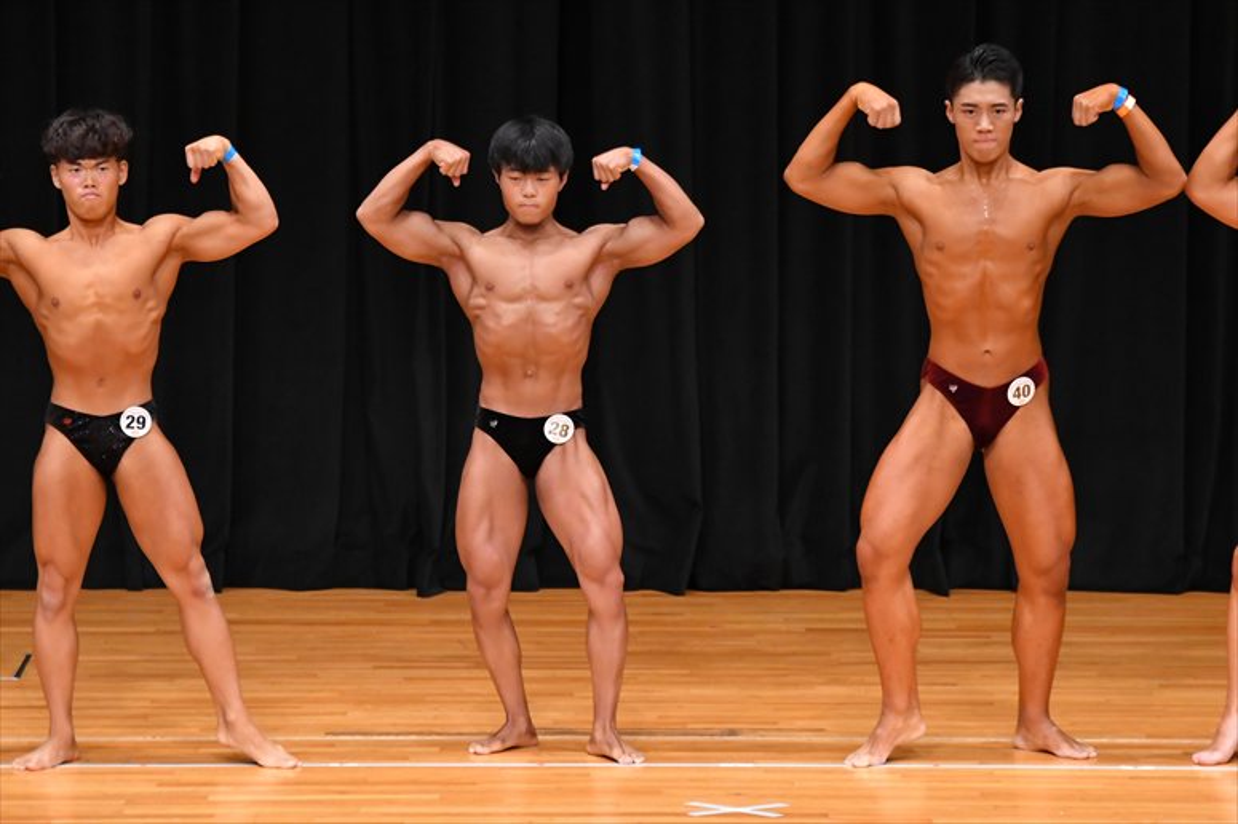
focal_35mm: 270
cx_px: 619
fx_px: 9281
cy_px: 412
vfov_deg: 5.1
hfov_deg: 7.6
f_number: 5.6
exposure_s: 1/400
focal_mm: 180
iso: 4000
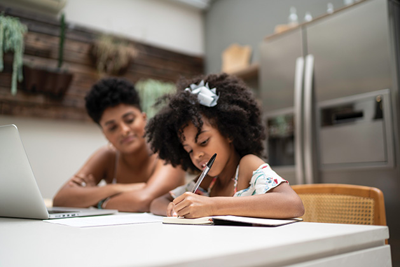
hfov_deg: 54.4
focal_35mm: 35
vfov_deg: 37.9
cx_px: 200
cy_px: 134
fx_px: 389
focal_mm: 35
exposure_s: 1/640
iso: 100
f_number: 1.4
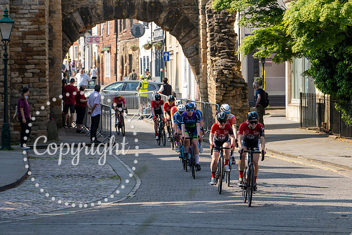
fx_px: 1890
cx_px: 304
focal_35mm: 193
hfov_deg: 10.6
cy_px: 172
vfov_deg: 7.1
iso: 200
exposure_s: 1/640
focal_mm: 112
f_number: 5
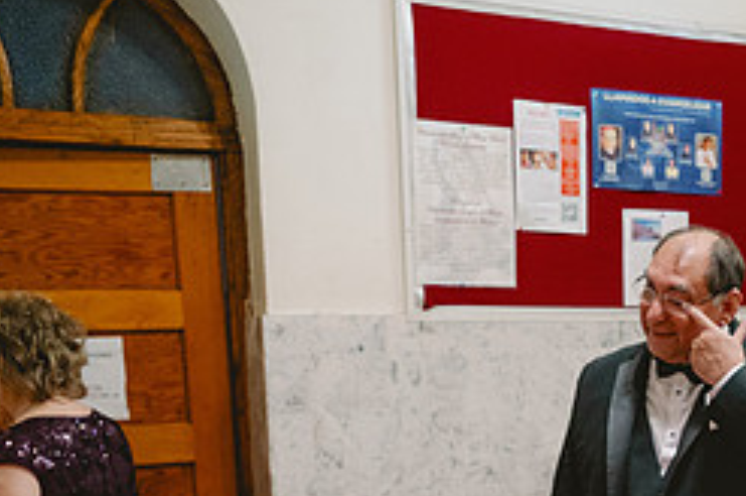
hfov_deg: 32.3
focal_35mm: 58
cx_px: 710
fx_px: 1200
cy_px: 480
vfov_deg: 22.5
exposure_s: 1/320
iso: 2000
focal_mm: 24
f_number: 2.8
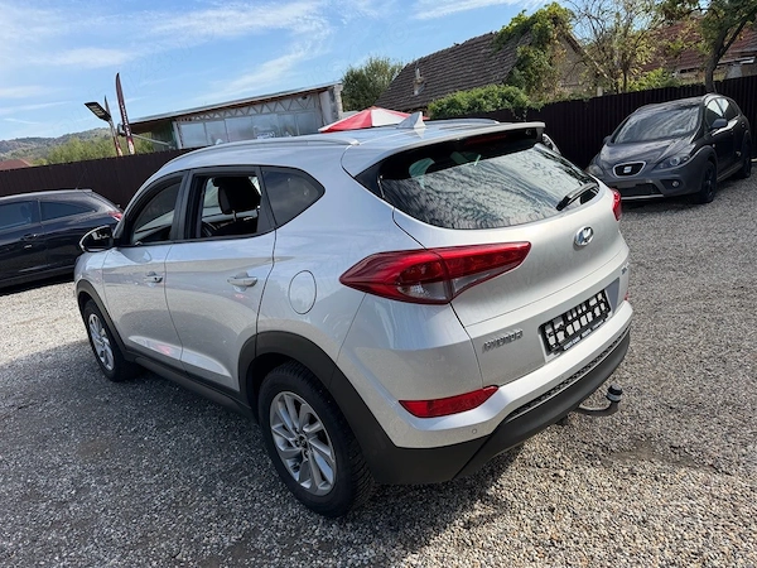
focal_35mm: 24
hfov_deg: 71.6
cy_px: 284
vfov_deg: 56.8
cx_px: 378
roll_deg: +8.4
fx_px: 525
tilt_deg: -15.1
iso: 80
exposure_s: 1/2525
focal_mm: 6.76
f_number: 1.78
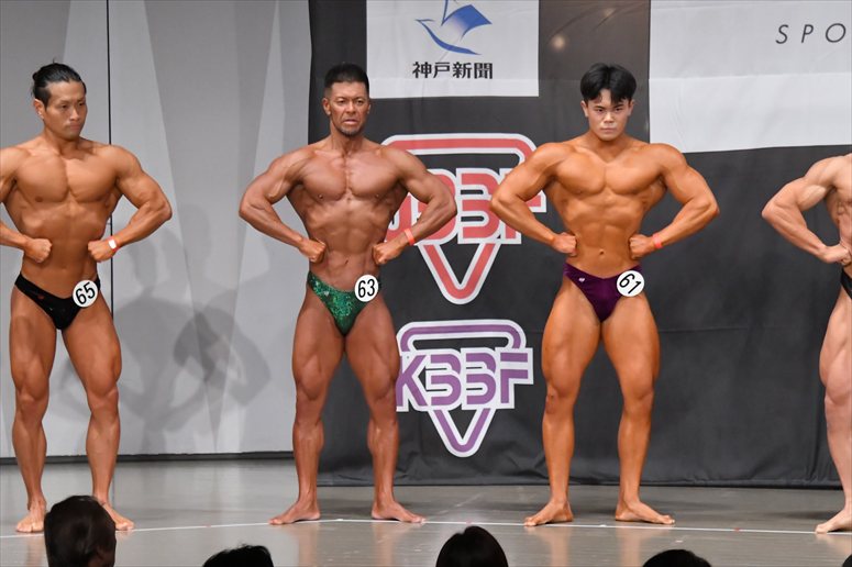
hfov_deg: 9.5
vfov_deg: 6.3
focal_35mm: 217
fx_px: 5133
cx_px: 426
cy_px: 284
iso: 6400
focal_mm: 145
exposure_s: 1/400
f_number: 5.6
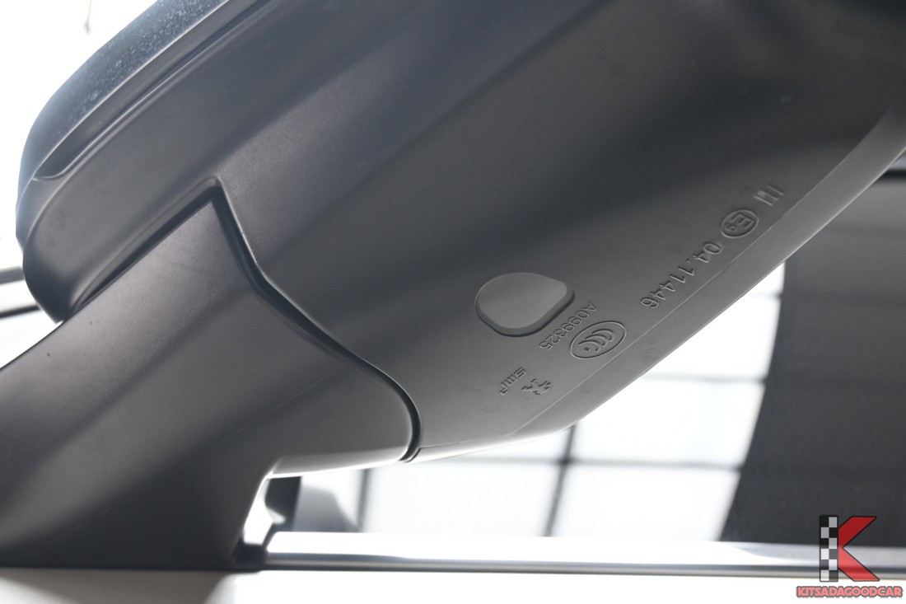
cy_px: 302
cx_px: 453
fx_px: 1283
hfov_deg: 38.9
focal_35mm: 51
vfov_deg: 26.5
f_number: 5.6
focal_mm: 34
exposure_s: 1/90
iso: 800
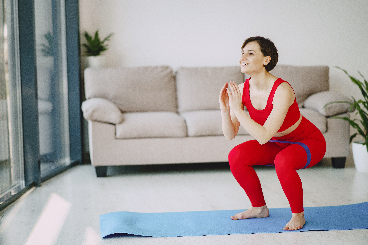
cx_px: 184
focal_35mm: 85
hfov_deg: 23.9
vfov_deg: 16.1
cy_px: 122
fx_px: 869
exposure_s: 1/1000
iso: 500
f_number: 2.5
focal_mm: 85
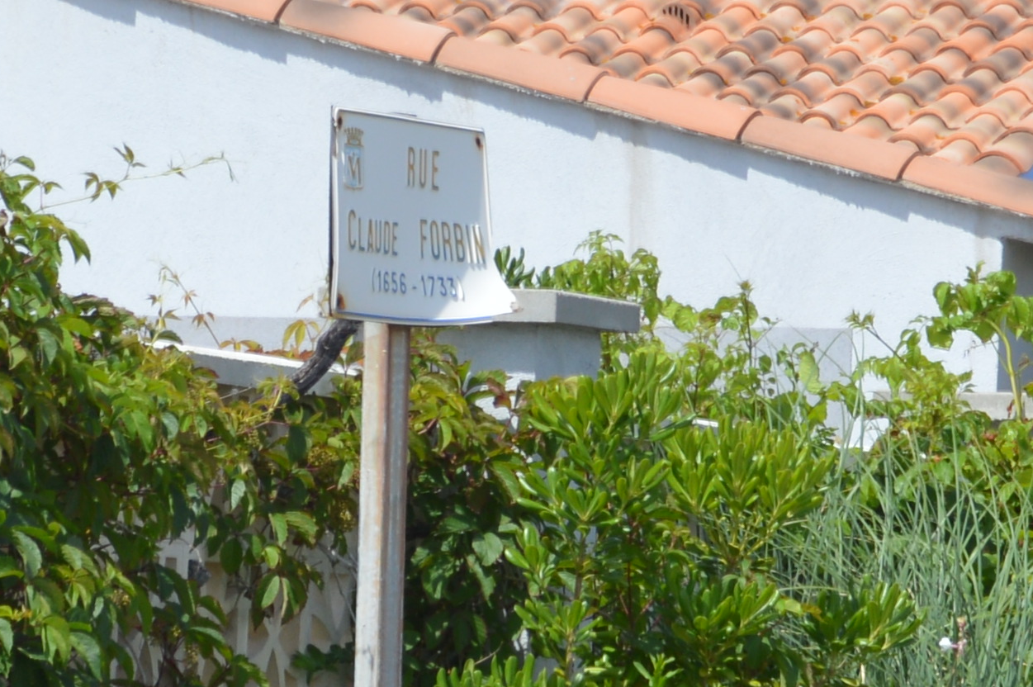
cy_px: 588
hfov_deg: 5.5
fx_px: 10752
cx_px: 424
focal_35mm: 375
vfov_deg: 3.7
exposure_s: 1/250
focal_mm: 52
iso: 100
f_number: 8
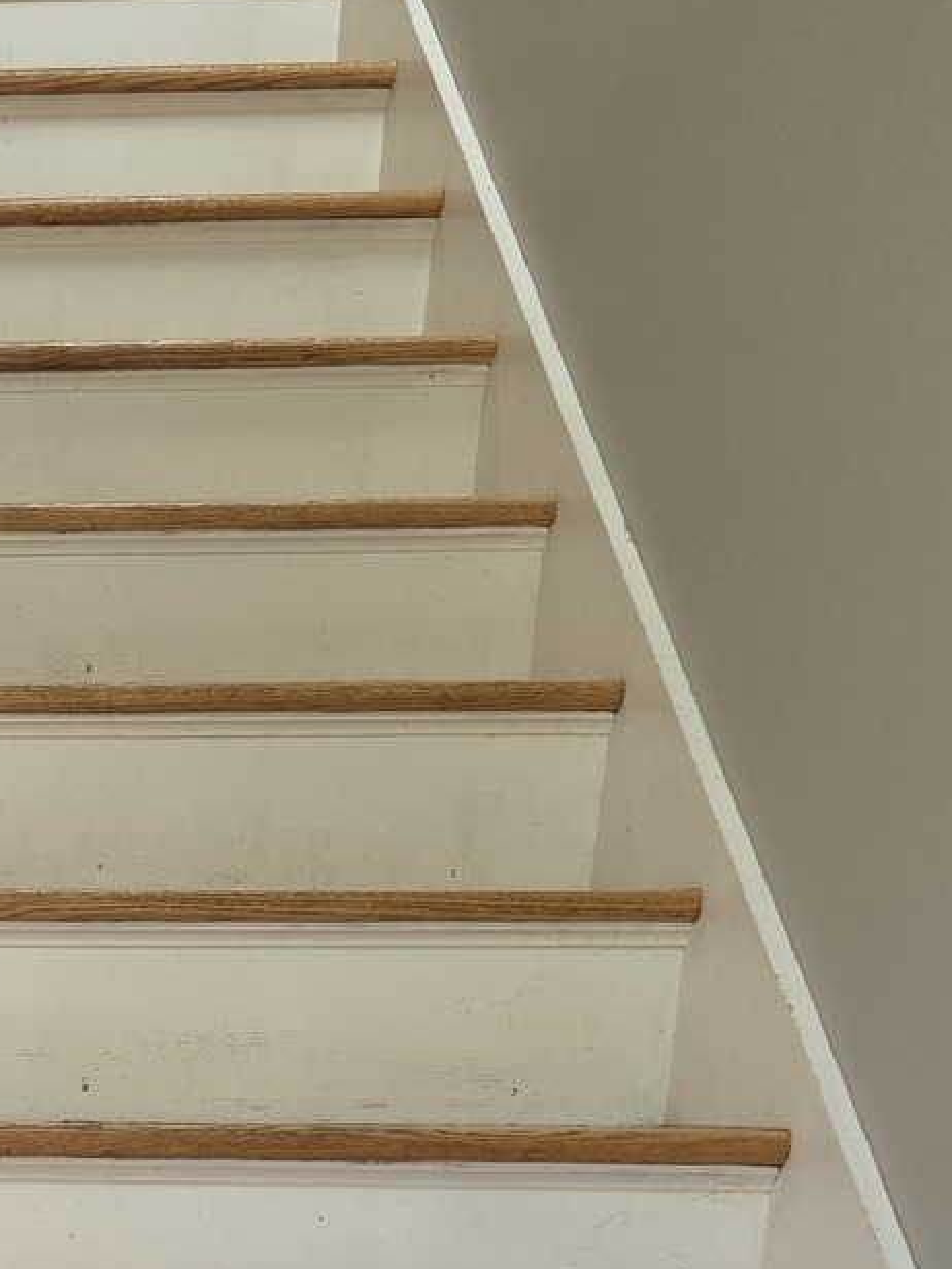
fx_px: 3154
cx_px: -824
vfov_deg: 20.9
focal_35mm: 86
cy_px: 1590
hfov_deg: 14.7
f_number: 1.7
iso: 320
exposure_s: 1/120
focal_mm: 6.3
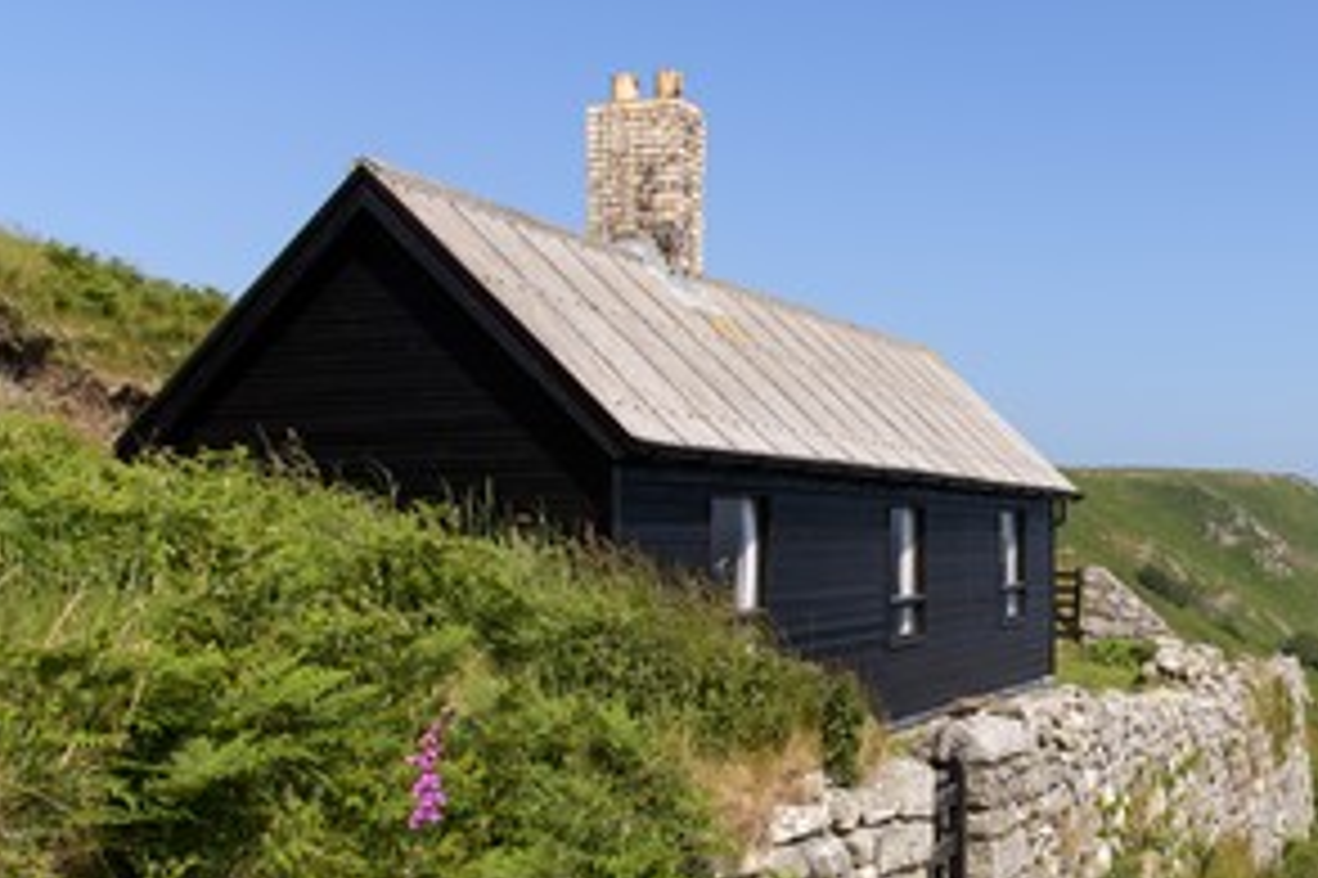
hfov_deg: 45.2
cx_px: 1044
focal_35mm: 41
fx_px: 1500
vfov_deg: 32.6
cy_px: 453
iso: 160
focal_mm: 24
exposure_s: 1/200
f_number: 14
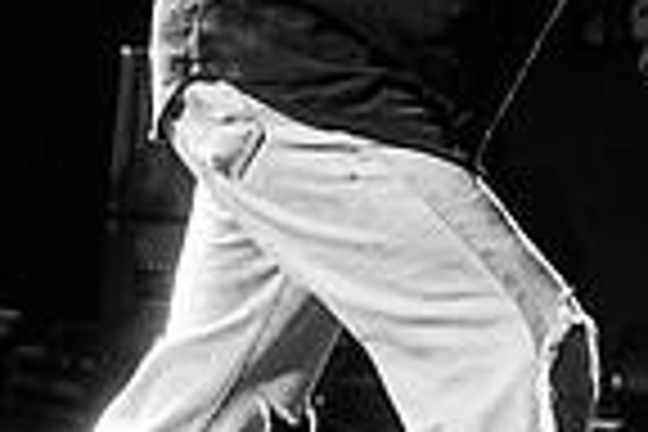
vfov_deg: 18.0
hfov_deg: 28.1
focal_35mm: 72
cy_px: -89
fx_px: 1296
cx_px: 291
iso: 2500
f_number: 3.2
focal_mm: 17
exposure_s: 1/125
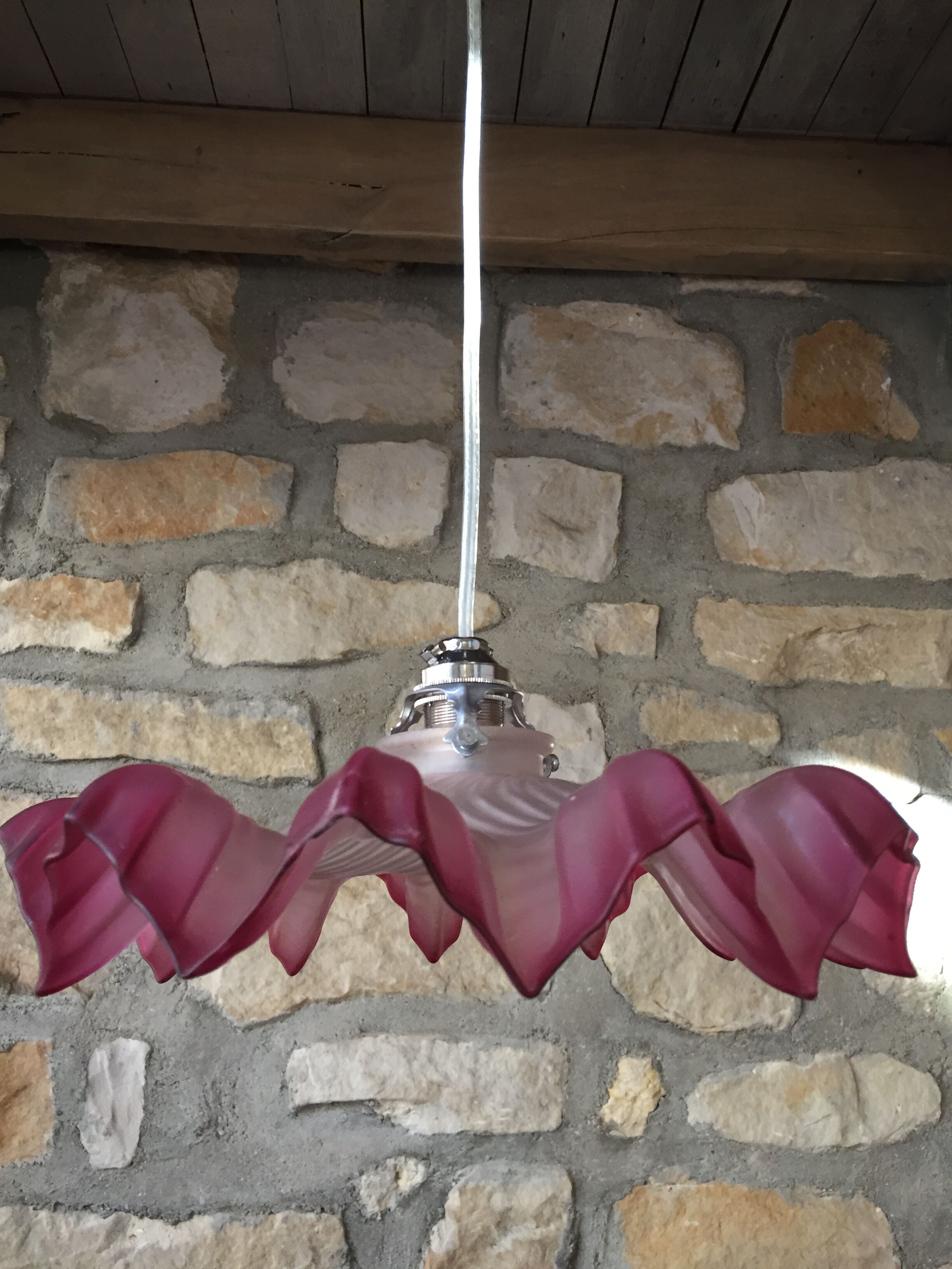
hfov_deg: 48.2
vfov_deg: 61.7
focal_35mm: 29
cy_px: 634
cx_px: 476
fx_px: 1063
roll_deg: +0.2
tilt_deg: +12.8
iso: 125
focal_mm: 4.15
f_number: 2.2
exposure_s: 1/33
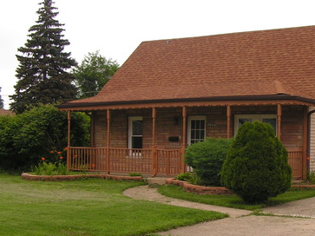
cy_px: 135
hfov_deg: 28.4
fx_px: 609
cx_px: 246
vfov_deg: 21.9
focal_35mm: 67
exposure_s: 1/60
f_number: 4.5
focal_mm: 6.3
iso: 50
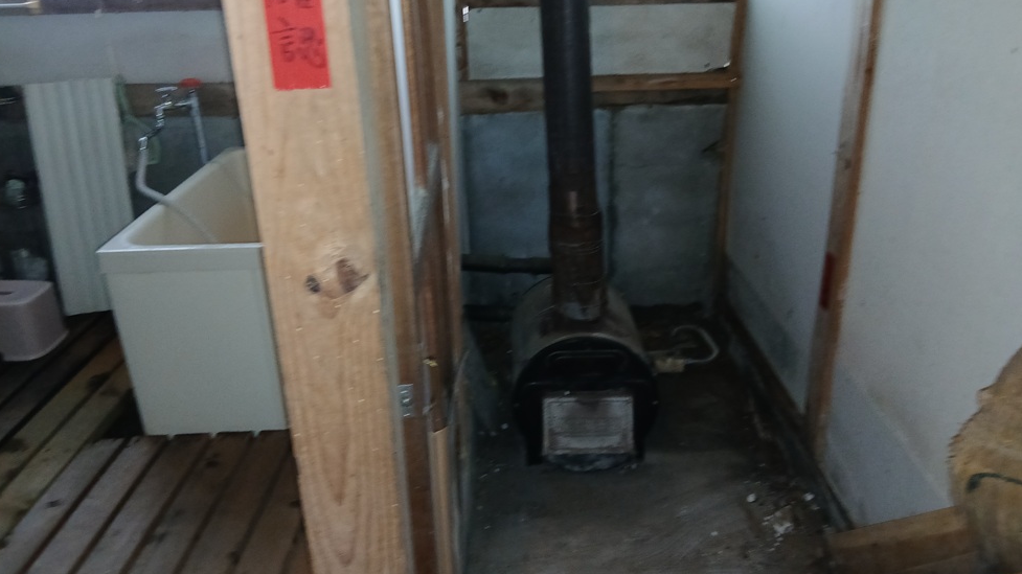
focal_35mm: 29
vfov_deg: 40.0
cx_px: 518
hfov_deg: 66.1
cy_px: 238
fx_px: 786
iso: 250
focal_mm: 3.86
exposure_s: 1/33.3
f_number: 1.8
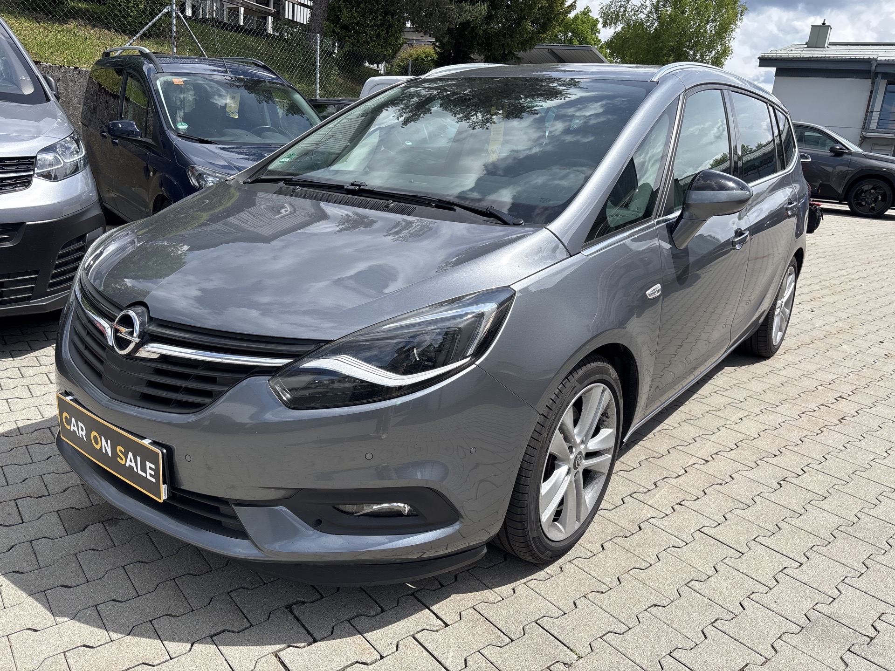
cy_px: 336
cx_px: 448
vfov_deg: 53.1
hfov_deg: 67.3
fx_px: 672
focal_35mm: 26
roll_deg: -6.4
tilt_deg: -14.2
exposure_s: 1/2710
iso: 50
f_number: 1.6
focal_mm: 5.96
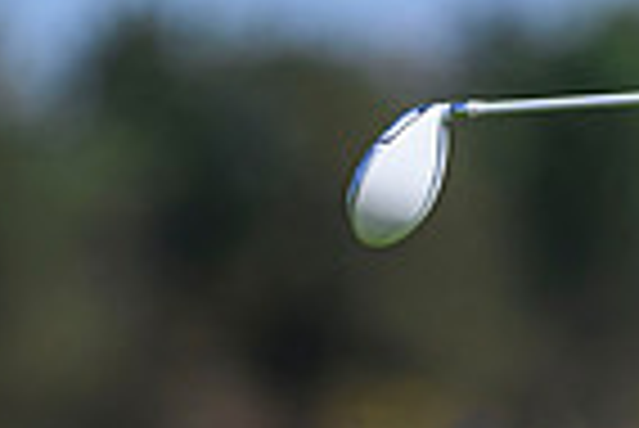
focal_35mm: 1635
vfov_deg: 0.8
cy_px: 714
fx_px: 29050
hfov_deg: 1.3
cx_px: 1170
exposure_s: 1/4000
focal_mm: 400
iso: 500
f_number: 4.5
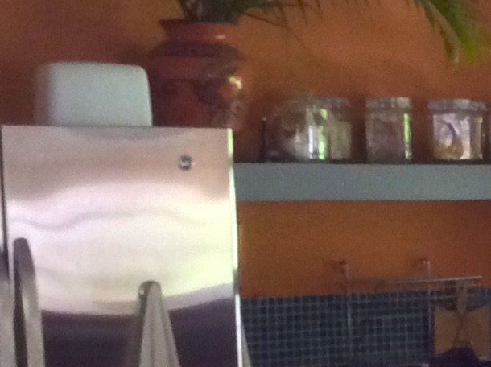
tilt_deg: -4.0
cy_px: 328
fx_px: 1927
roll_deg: +3.1
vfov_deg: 10.8
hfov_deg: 13.5
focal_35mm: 136
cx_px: 784
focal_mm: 3.3
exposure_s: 1/24
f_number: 2.4
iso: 100
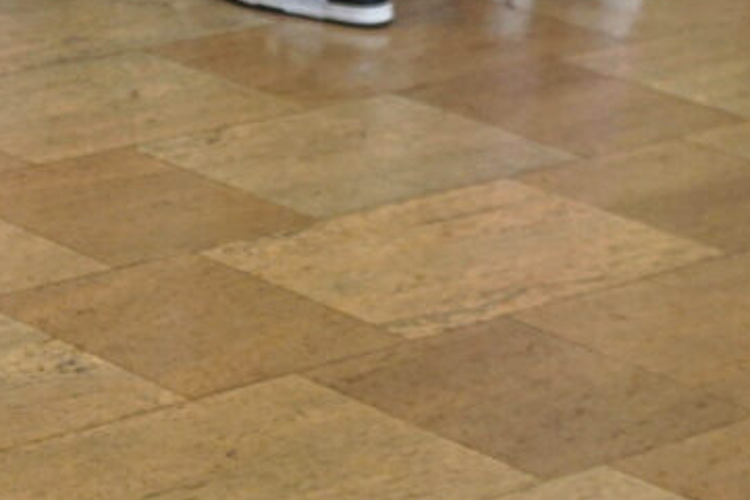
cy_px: -198
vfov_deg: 8.6
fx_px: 3251
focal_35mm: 156
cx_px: -438
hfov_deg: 12.4
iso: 1000
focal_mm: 22
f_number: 2.8
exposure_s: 1/320
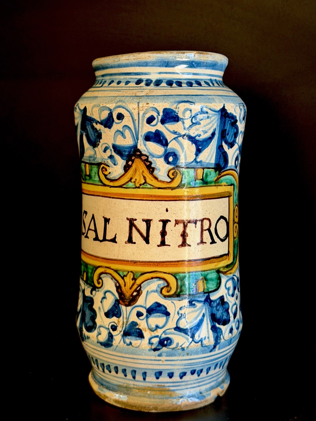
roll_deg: -0.2
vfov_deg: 39.7
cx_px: 158
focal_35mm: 48
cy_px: 210
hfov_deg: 30.3
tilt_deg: -7.9
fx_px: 584
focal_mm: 6.76
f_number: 1.78
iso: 250
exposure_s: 1/50
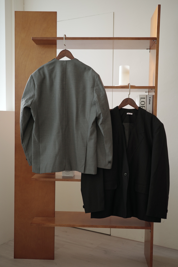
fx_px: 304
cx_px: 91
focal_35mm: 41
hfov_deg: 32.6
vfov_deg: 47.4
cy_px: 136
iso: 320
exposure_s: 1/250
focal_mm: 26
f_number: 2.8
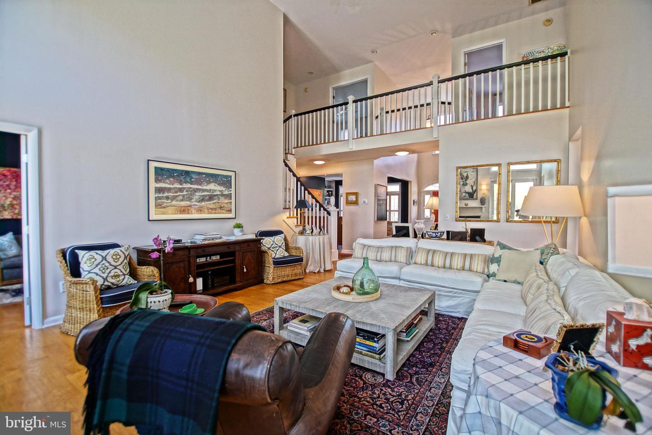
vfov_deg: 77.3
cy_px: 218
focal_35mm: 15
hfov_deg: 100.4
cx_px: 326
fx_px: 272
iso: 250
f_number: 3.5
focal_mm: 10
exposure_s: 1/60
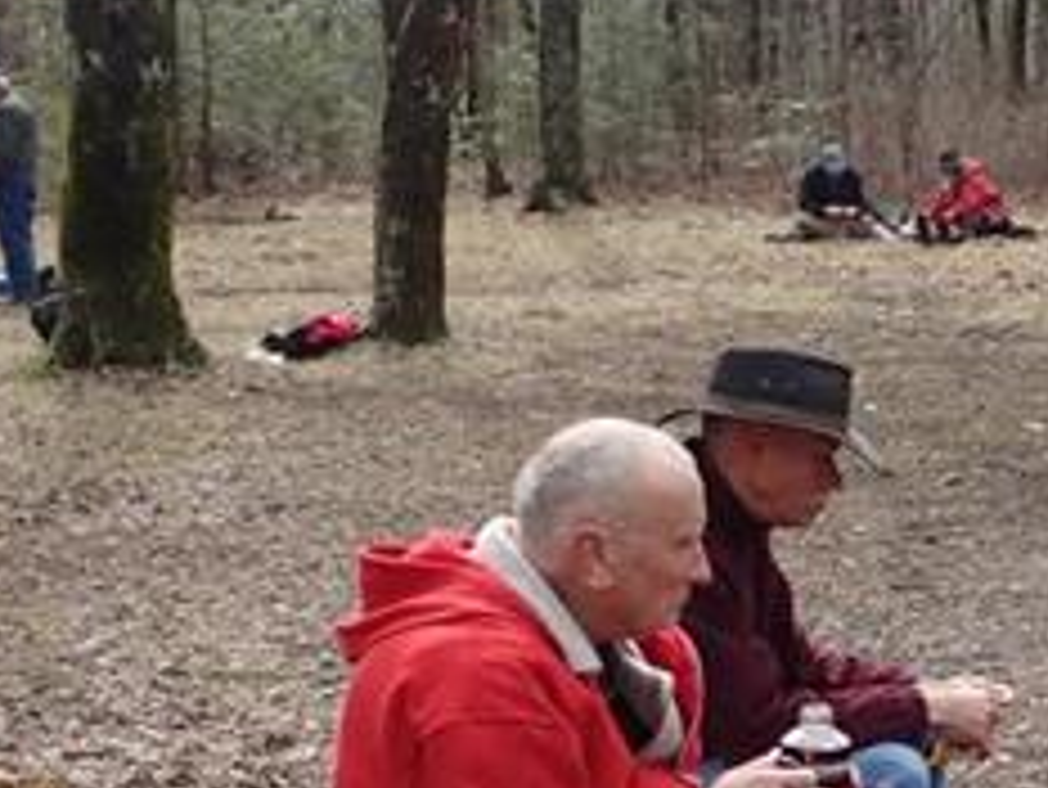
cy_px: 702
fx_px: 3120
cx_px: 1484
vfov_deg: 14.2
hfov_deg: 17.5
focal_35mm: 103
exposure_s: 1/125
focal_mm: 5.87
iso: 400
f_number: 9
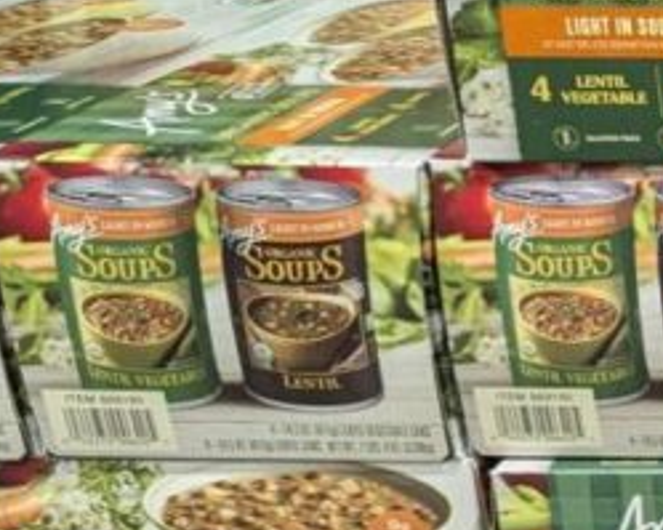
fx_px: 2177
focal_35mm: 111
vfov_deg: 13.8
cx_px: 1334
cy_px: 384
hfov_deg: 14.4
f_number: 1.85
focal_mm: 6.81
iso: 199
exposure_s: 1/64.6
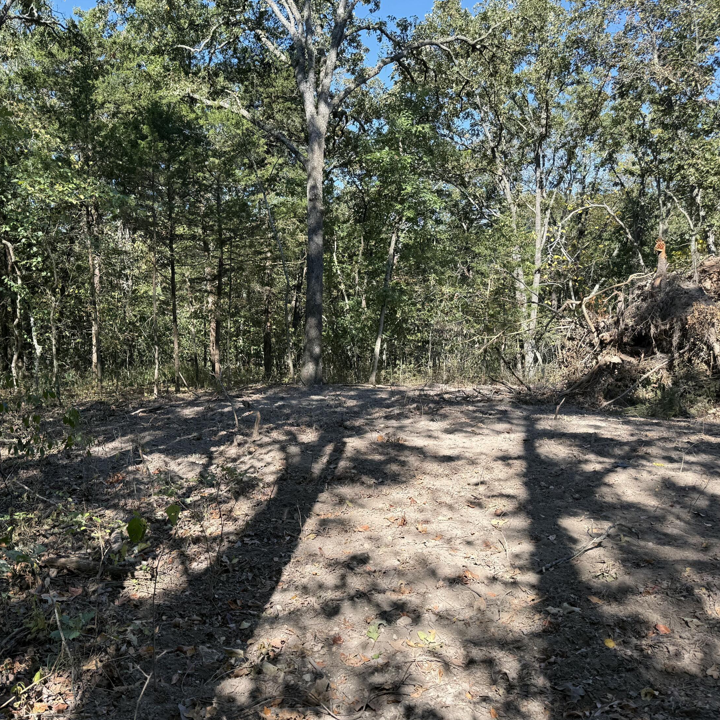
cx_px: 300
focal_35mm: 29
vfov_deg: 55.6
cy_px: 366
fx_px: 682
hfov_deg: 55.3
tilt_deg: -5.1
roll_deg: +0.0
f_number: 1.78
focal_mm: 6.76
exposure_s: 1/943
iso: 80
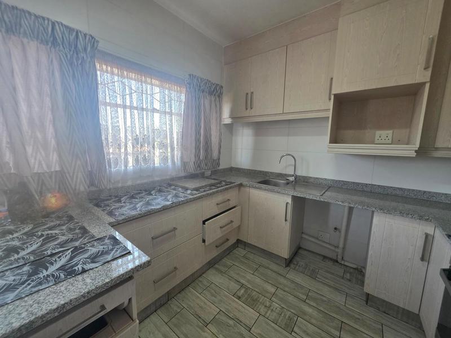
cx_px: 226
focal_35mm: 13
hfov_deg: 106.2
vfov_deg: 89.9
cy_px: 169
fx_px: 169
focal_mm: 2.2
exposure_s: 1/101
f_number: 1.9
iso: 200
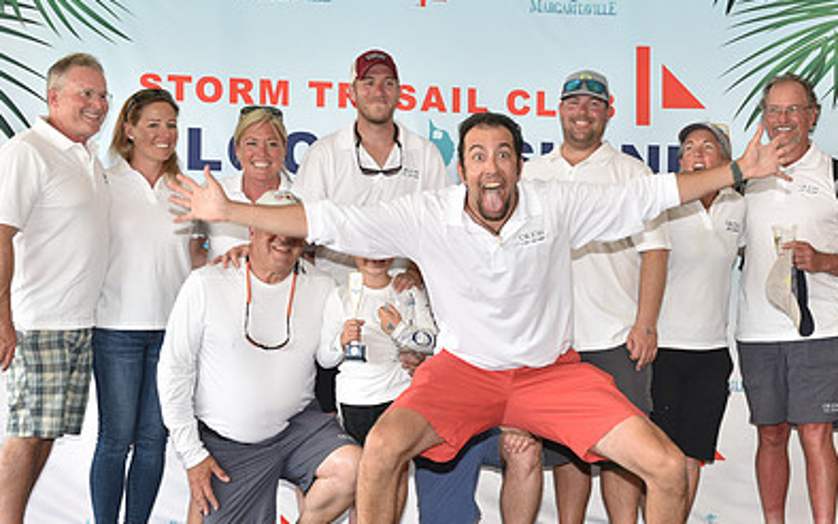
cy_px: 289
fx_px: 1712
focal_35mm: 75
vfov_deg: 17.4
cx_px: 491
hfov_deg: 27.5
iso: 800
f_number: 4.5
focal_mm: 50
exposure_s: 1/160
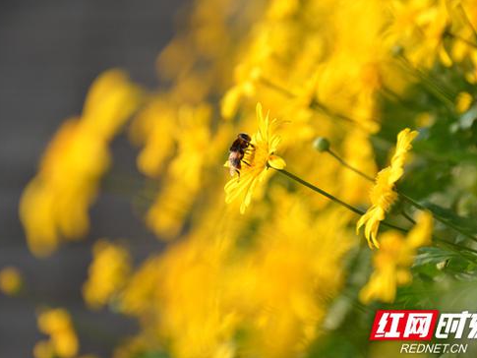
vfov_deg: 4.5
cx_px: 243
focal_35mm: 327
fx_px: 4507
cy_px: 179
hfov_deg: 6.1
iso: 640
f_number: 6.3
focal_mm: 200
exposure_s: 1/320
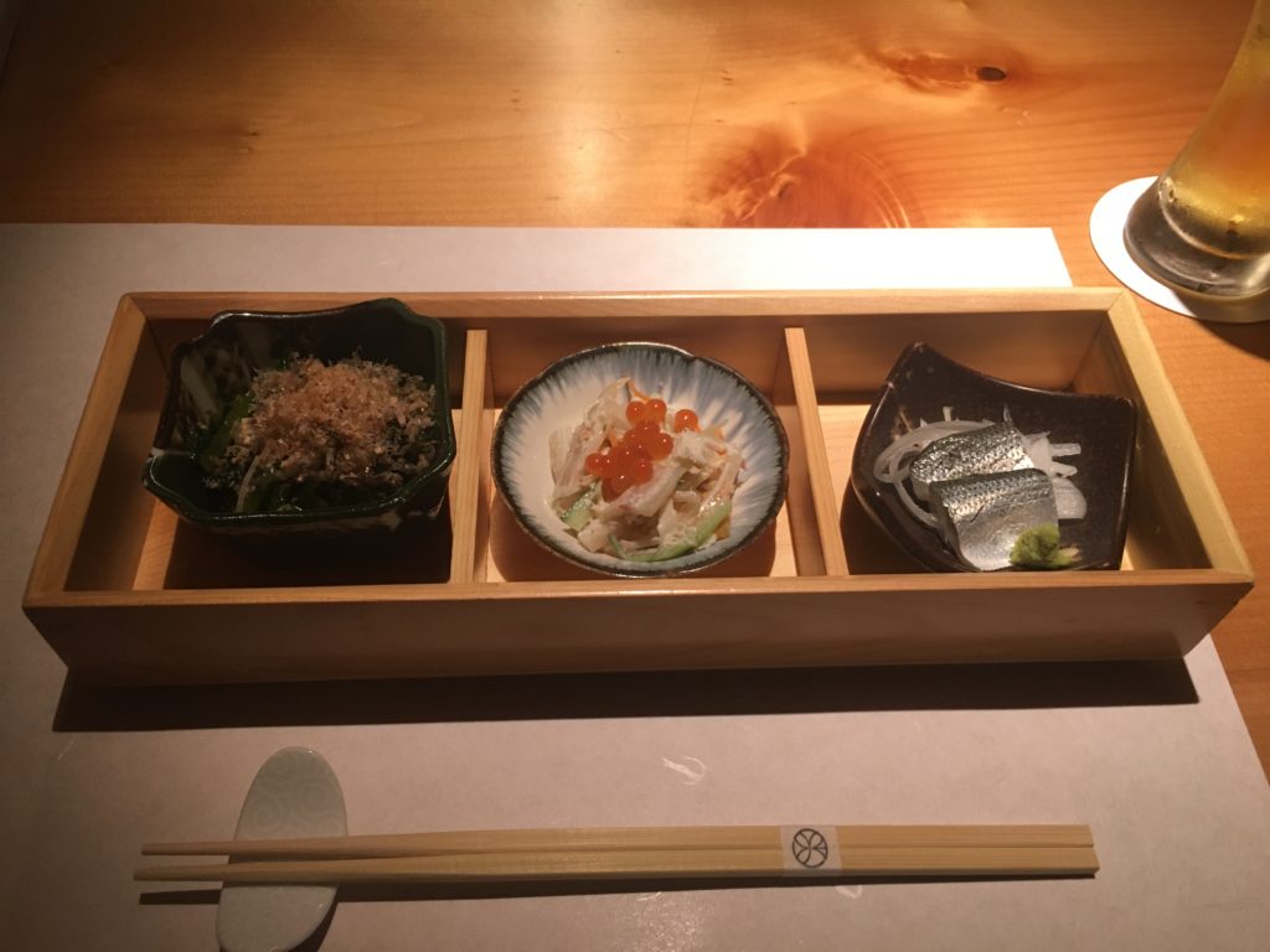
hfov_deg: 61.7
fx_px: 1064
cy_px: 476
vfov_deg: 48.2
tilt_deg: -52.3
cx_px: 635
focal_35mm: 29
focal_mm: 4.15
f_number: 2.2
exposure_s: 1/30
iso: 125
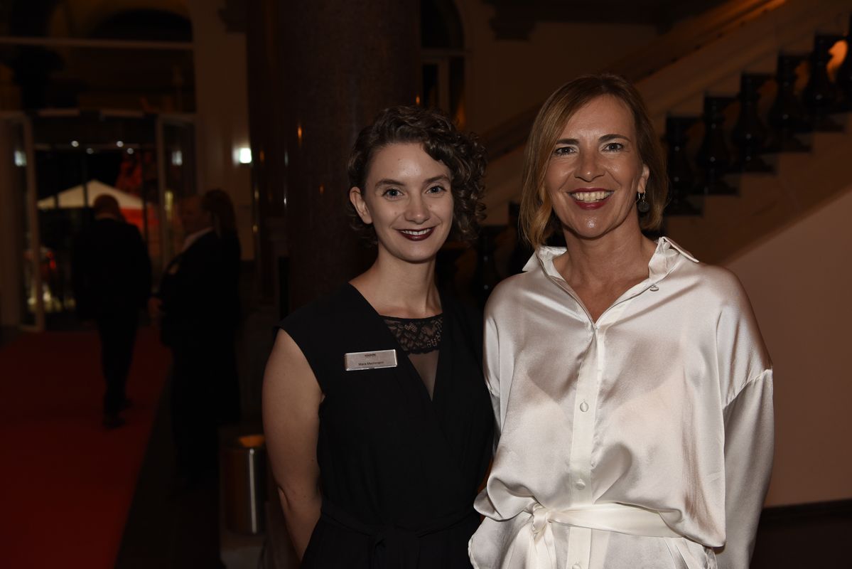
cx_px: 426
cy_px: 284
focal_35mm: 36
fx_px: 852
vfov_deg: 36.9
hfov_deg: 53.1
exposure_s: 1/100
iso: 1000
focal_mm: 36
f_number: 4
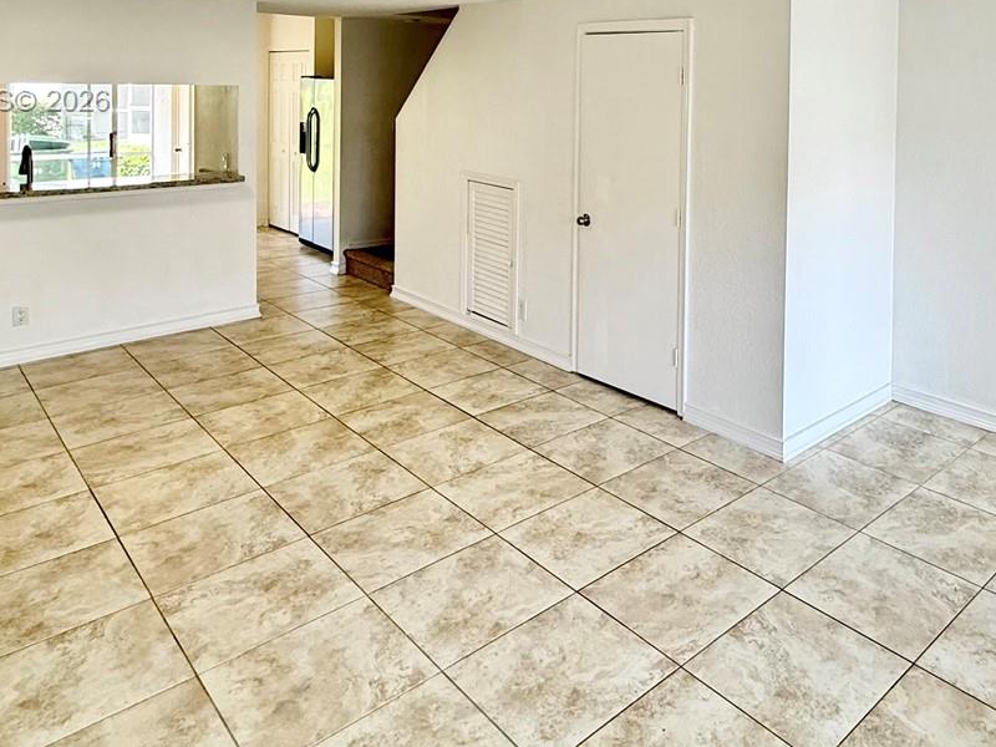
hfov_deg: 60.8
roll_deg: -0.7
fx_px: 806
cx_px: 717
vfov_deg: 45.9
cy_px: 102
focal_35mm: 28
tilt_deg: -1.4
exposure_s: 1/120
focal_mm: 2.22
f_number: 2.2
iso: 160
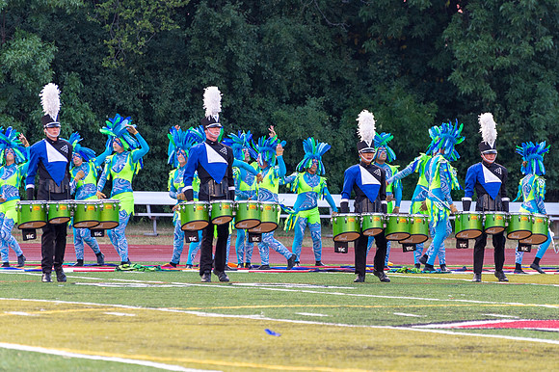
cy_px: 183
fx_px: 4646
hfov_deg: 6.9
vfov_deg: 4.6
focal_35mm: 299
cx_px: 356
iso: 1400
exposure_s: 1/200
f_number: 5.3
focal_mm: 220
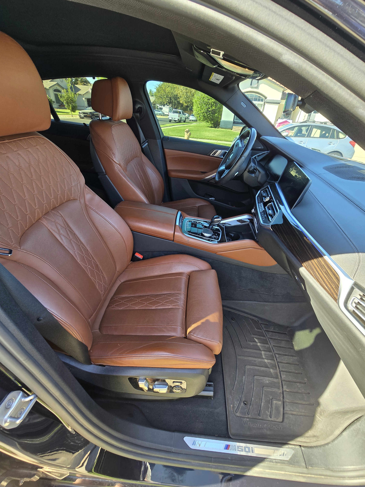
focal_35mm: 13
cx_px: 182
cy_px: 244
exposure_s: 1/60.2
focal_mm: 2.2
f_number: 2.2
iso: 64
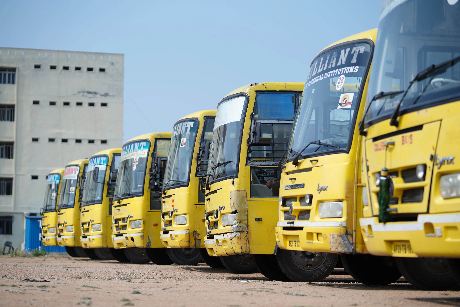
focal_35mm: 85
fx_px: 1086
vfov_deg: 16.1
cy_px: 154
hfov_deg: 23.9
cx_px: 230
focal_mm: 85
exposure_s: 1/4000
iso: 100
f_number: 2.2
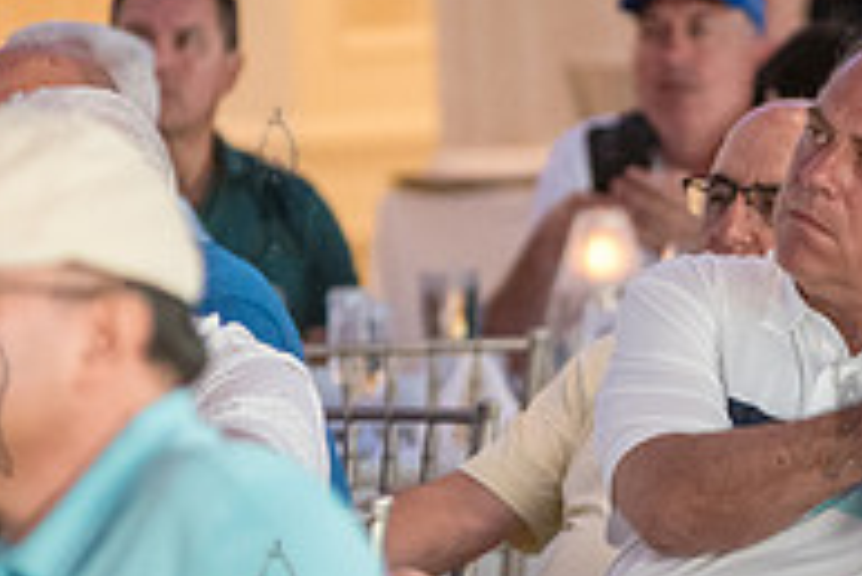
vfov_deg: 2.3
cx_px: 849
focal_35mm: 602
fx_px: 14425
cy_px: 400
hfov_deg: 3.4
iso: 4000
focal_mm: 200
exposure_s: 1/250
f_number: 4
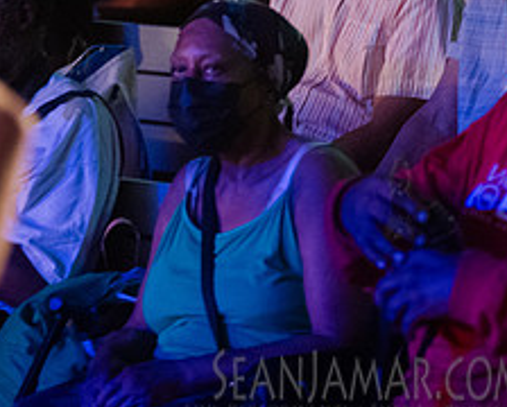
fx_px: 4960
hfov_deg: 5.9
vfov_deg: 4.7
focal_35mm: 330
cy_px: -56
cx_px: 315
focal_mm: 120
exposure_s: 1/125
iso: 6400
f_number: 3.2
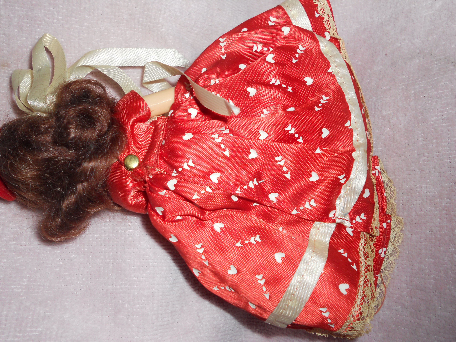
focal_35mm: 32
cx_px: 228
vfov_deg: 44.2
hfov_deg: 56.8
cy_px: 171
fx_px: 422
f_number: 8.8
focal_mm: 5.8
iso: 80
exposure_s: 1/25
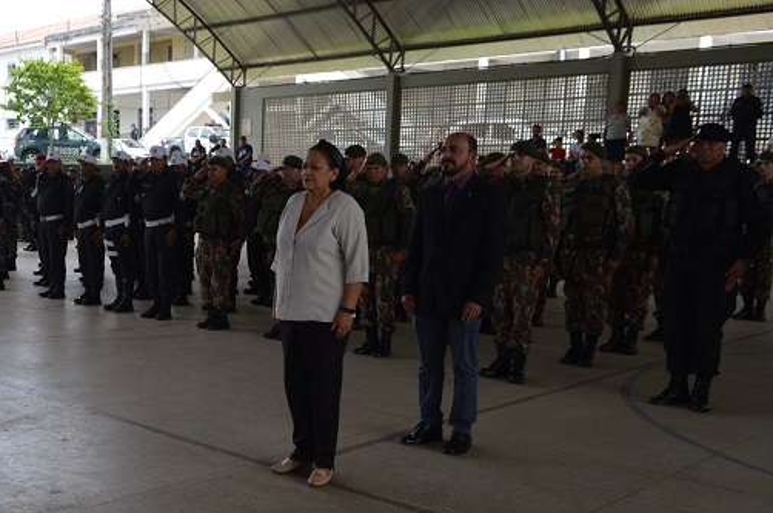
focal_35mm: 43
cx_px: 159
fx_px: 922
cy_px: 360
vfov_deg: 30.7
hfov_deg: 43.4
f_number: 5.6
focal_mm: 18
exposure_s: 1/125
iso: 110
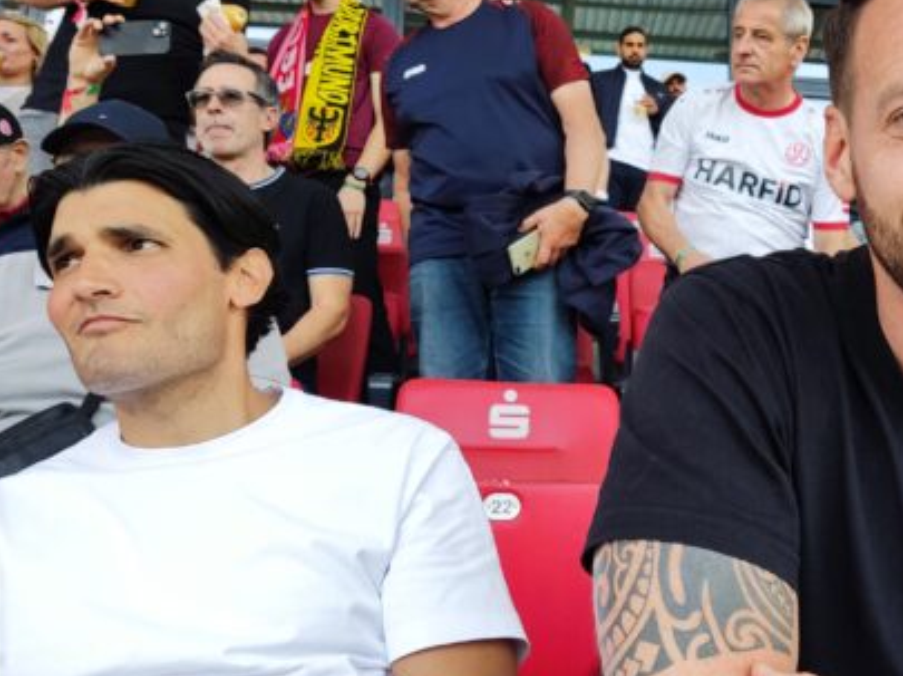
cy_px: 297
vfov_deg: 33.5
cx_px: 687
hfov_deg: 42.4
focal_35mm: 43
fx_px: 1121
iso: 56
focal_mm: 4.71
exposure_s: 1/100
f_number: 1.79
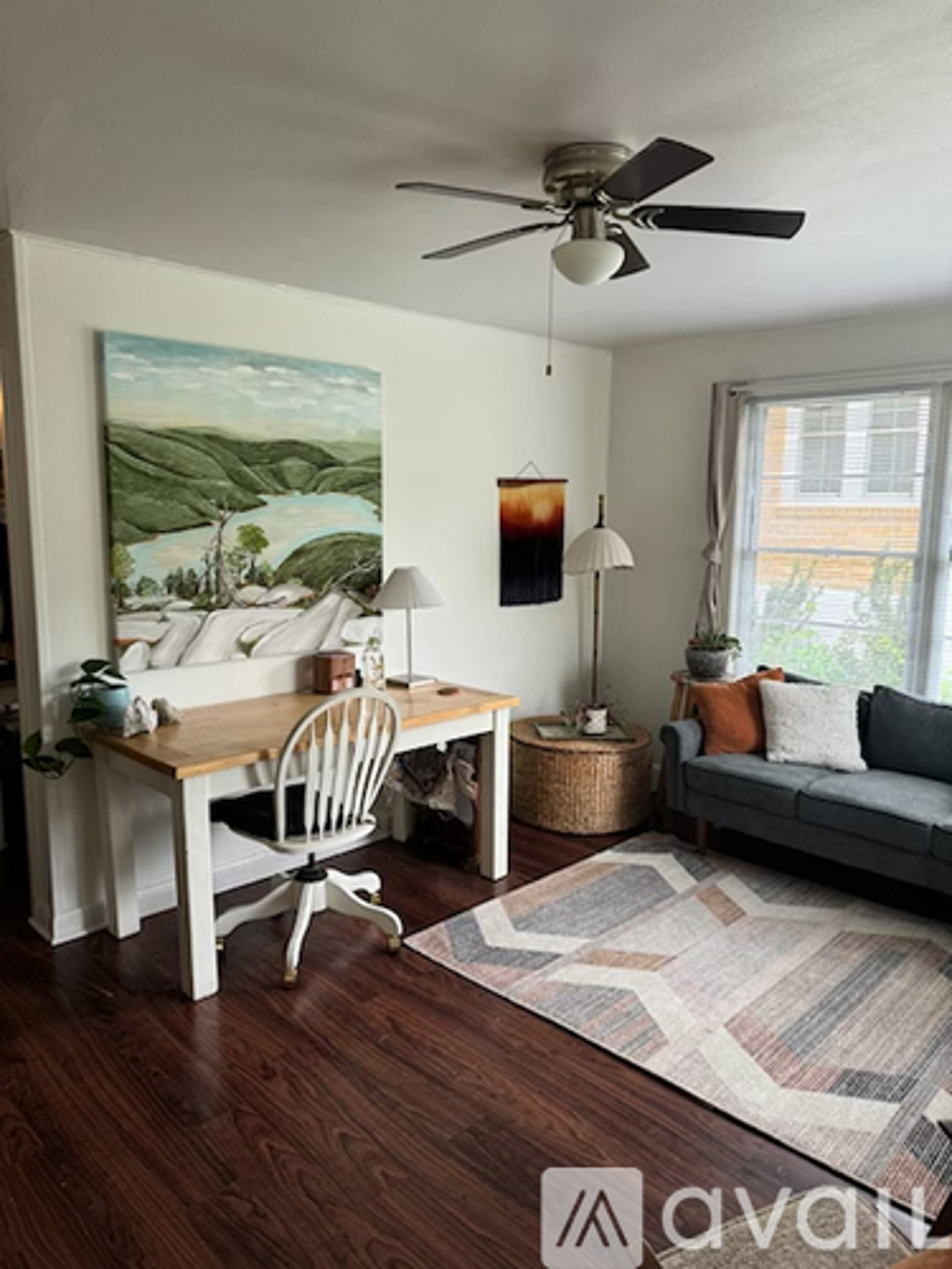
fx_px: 880
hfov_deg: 56.8
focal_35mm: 24
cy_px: 634
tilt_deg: -8.1
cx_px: 476
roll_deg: -0.1
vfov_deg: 71.6
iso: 125
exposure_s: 1/60
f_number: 1.78
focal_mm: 6.76
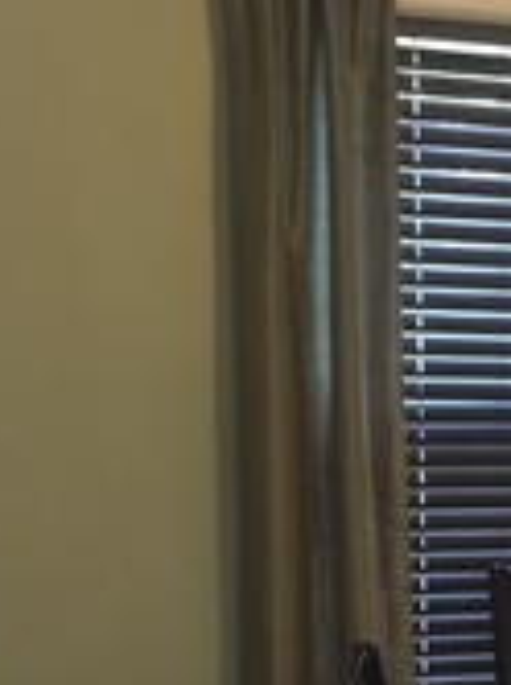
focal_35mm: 84
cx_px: 643
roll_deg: -0.4
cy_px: 755
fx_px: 1658
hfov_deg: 16.6
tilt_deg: -13.0
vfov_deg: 22.0
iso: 64
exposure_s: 1/4
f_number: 2.2
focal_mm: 4.15
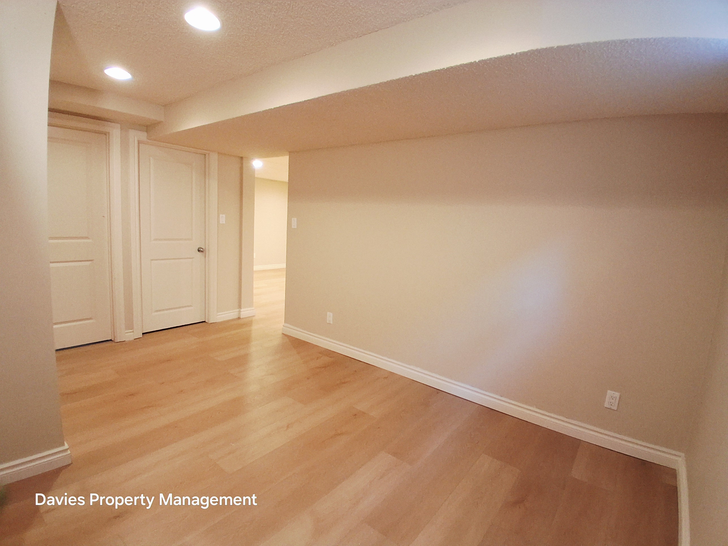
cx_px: 364
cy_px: 273
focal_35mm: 17
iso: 250
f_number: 2.2
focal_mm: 1.4
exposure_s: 1/40
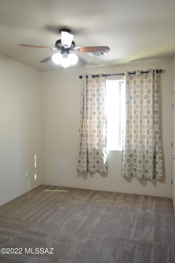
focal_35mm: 27
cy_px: 132
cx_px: 88
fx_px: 197
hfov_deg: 47.9
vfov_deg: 67.4
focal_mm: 18
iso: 400
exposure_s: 1/15
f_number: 3.5
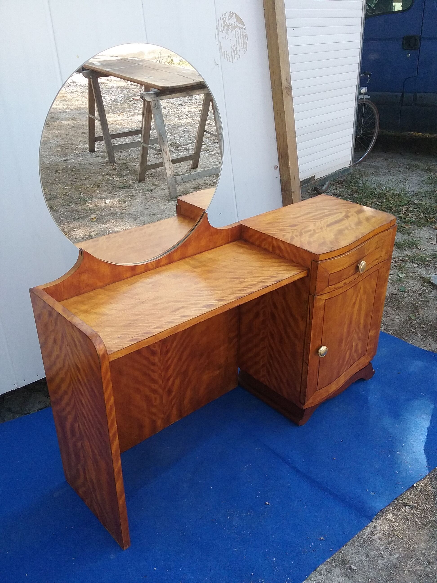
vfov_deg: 58.4
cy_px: 292
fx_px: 522
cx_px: 218
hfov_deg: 45.4
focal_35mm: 31
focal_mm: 3.3
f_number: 2.2
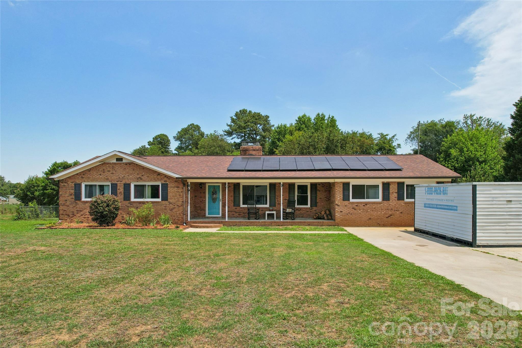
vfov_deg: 57.2
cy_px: 174
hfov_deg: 78.6
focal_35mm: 22
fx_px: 319
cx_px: 261
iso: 110
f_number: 2.8
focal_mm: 8.4
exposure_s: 1/350
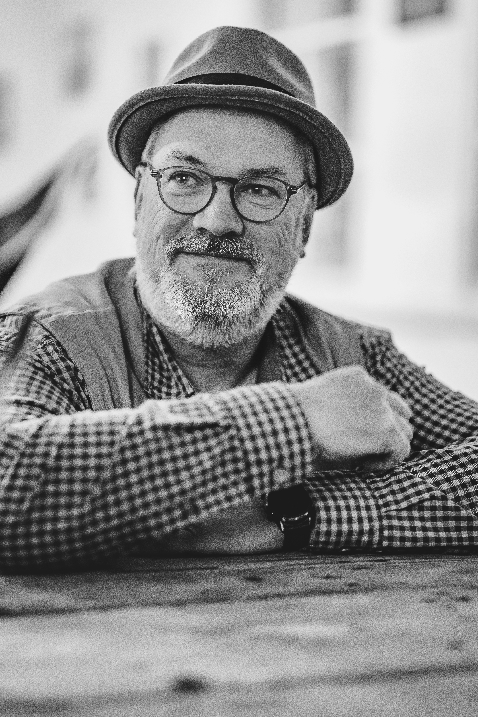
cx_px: 239
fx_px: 1693
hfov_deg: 16.1
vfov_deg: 23.9
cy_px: 358
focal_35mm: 85
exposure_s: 1/80
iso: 2000
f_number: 1.8
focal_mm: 85
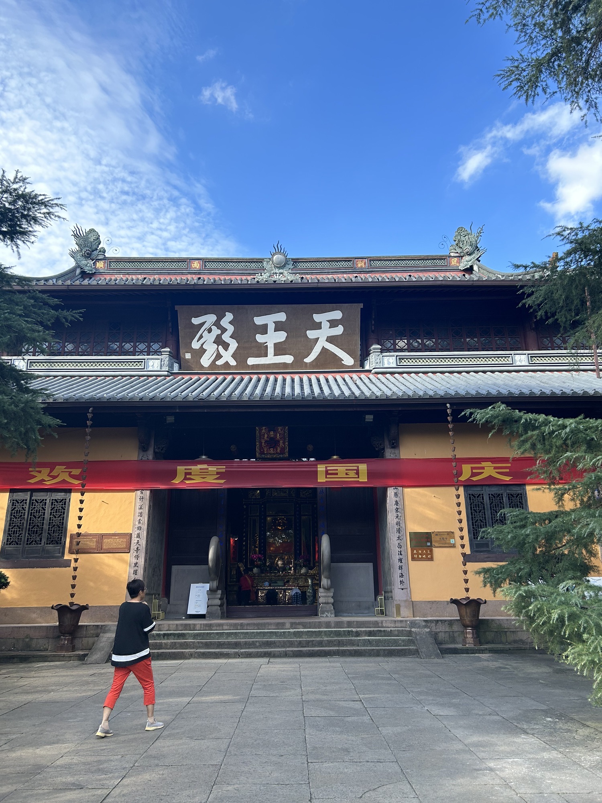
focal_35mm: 26
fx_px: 603
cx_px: 301
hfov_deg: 53.1
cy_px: 402
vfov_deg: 67.3
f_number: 1.5
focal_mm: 5.7
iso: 50
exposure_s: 1/1112
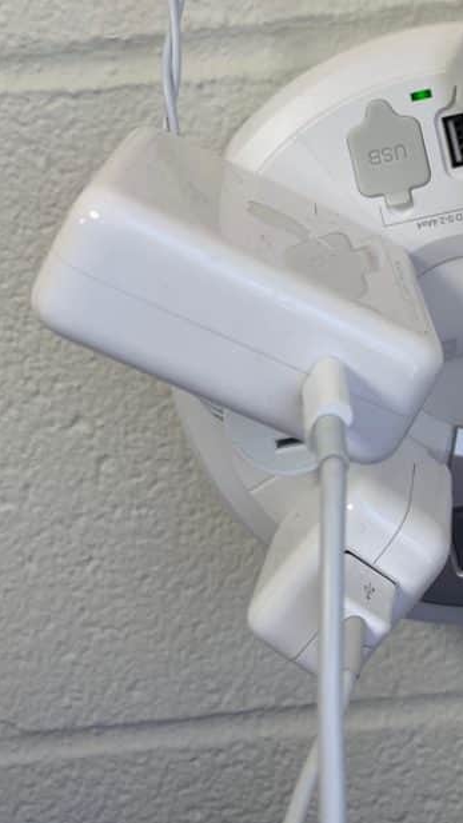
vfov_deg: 42.6
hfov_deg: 24.4
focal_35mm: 47
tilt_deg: -6.0
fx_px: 1026
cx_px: 446
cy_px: 224
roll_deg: +5.4
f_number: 1.8
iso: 50
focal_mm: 4.25
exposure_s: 1/60
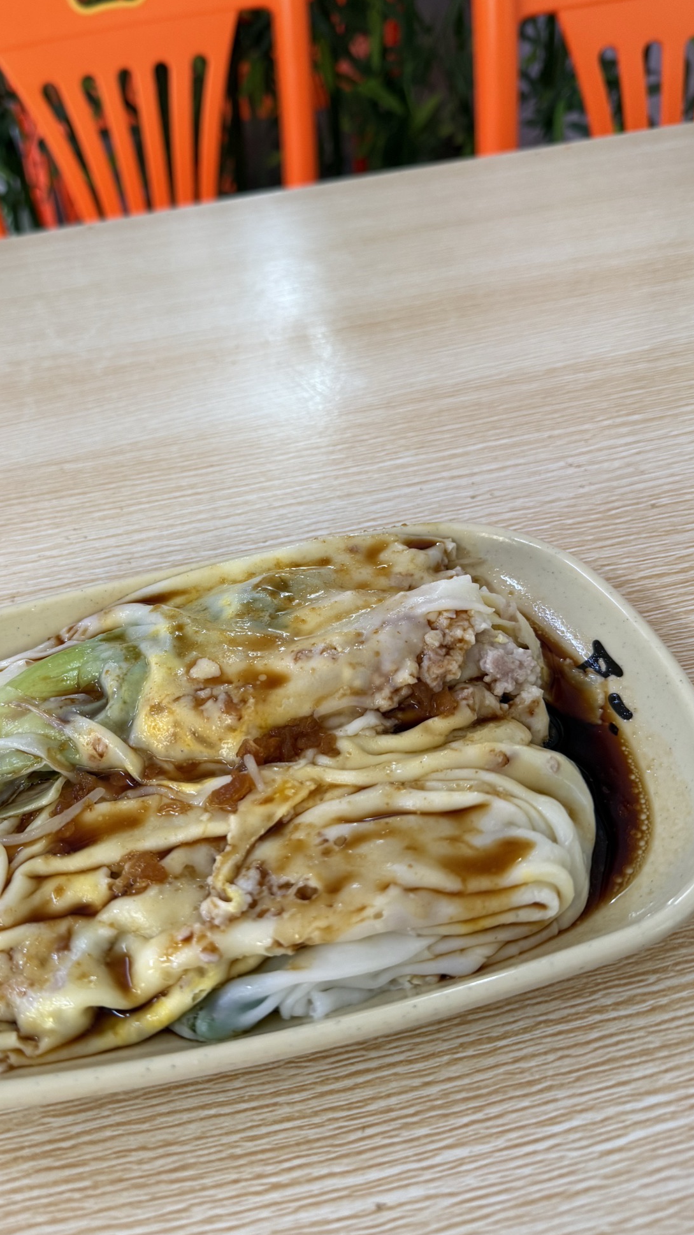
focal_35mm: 27
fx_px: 884
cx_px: 253
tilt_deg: -42.1
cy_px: 599
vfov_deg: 69.9
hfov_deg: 42.5
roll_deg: +8.2
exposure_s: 1/60
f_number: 1.78
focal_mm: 6.76
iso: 250
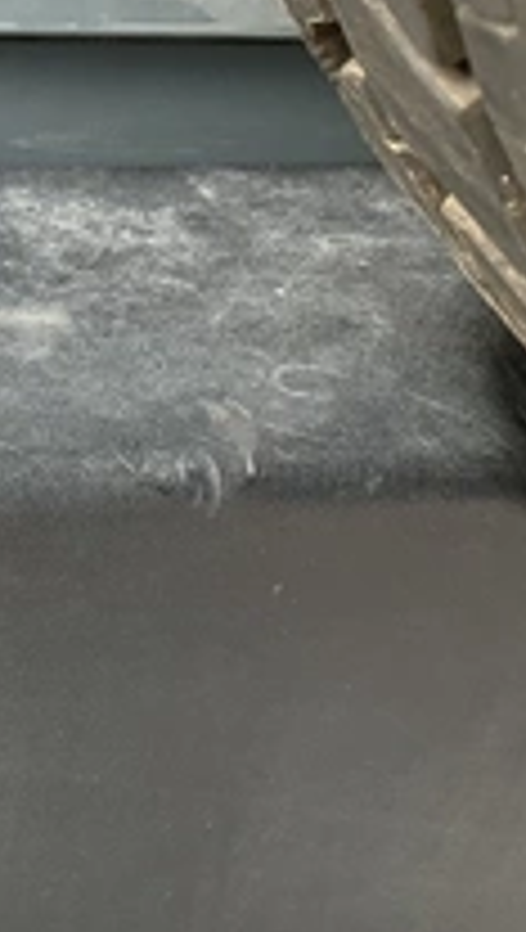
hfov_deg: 18.3
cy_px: 599
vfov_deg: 34.1
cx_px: -184
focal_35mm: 61
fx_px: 1507
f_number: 1.8
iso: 25
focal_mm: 3
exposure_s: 1/122
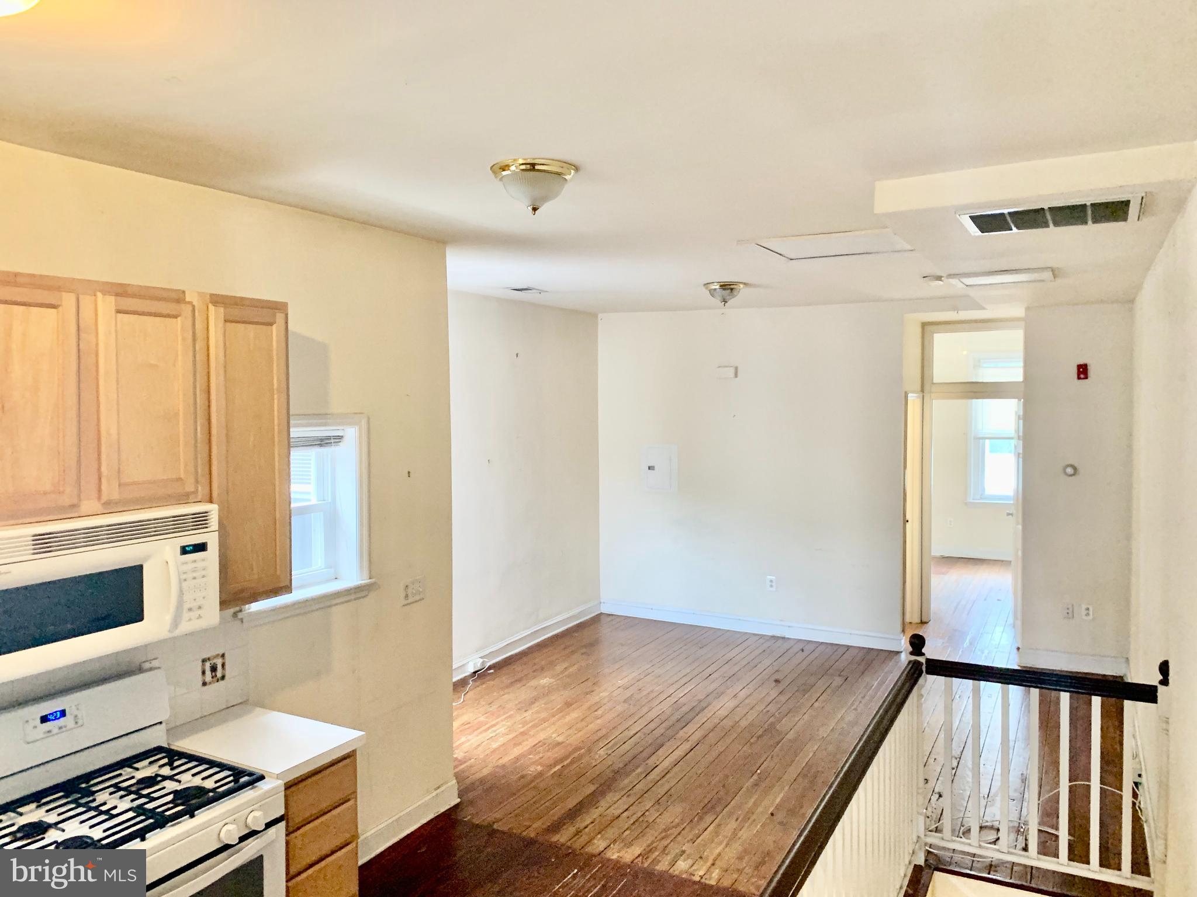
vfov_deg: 53.1
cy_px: 448
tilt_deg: -2.2
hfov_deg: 67.3
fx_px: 899
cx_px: 598
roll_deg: +1.0
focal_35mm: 26
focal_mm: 4.25
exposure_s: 1/60
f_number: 1.8
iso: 400
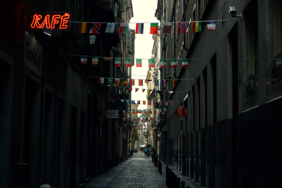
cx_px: 141
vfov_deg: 16.9
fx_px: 634
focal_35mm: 81
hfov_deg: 25.1
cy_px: 94
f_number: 5.6
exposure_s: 1/1600
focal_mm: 30
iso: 800
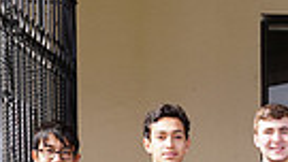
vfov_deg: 6.9
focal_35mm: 166
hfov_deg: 12.6
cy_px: 408
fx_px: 1268
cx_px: 361
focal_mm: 37
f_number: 6.3
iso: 100
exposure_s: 1/200
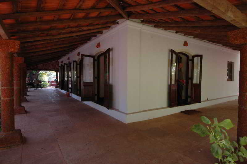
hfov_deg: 85.5
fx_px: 134
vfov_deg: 63.1
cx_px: 124
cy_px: 82
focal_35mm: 20
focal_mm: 13
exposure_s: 1/20
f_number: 8
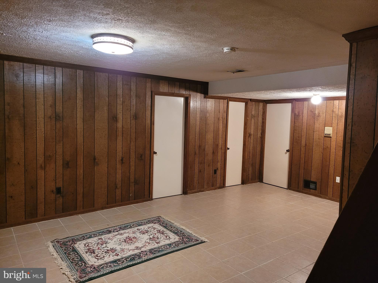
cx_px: 189
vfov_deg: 53.1
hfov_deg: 67.3
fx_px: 284
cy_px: 142
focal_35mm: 26
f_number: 1.8
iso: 500
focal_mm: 5.4
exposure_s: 1/40
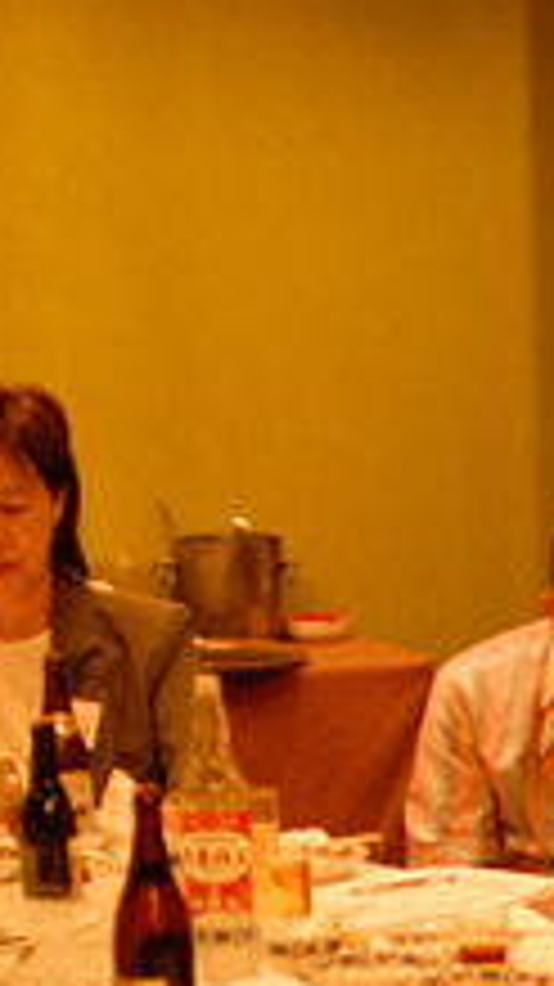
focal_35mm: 129
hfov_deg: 9.2
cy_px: 1247
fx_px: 3373
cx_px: 718
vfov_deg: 15.9
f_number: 2
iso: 800
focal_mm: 28
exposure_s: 1/125
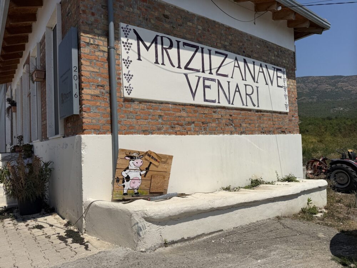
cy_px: 134
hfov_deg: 71.6
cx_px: 178
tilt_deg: +2.6
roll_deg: +1.6
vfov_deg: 56.8
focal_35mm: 24
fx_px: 248
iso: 80
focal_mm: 6.76
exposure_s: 1/14286
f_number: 1.78
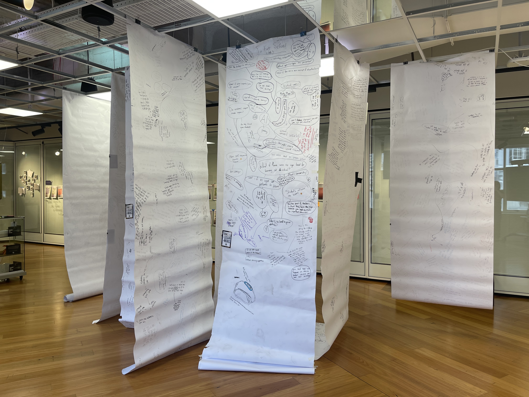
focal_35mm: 25
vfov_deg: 54.9
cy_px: 198
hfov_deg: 69.4
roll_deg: -0.5
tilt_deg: -1.5
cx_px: 264
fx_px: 382
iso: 40
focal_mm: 5.1
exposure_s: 1/122
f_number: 1.6
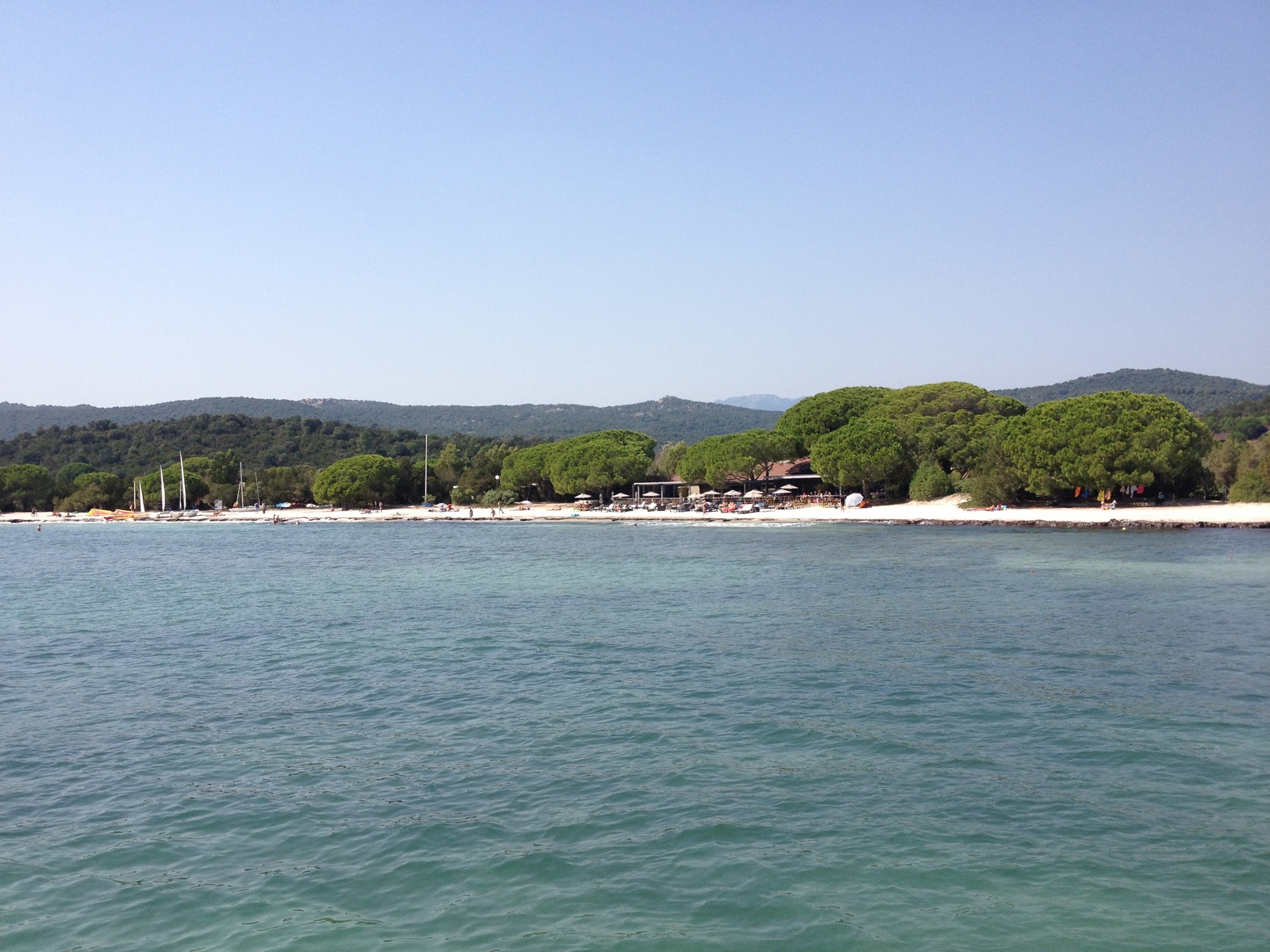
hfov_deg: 52.6
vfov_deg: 40.7
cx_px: 635
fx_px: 1284
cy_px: 476
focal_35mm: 35
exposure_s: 1/1534
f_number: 2.4
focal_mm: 4.28
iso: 64
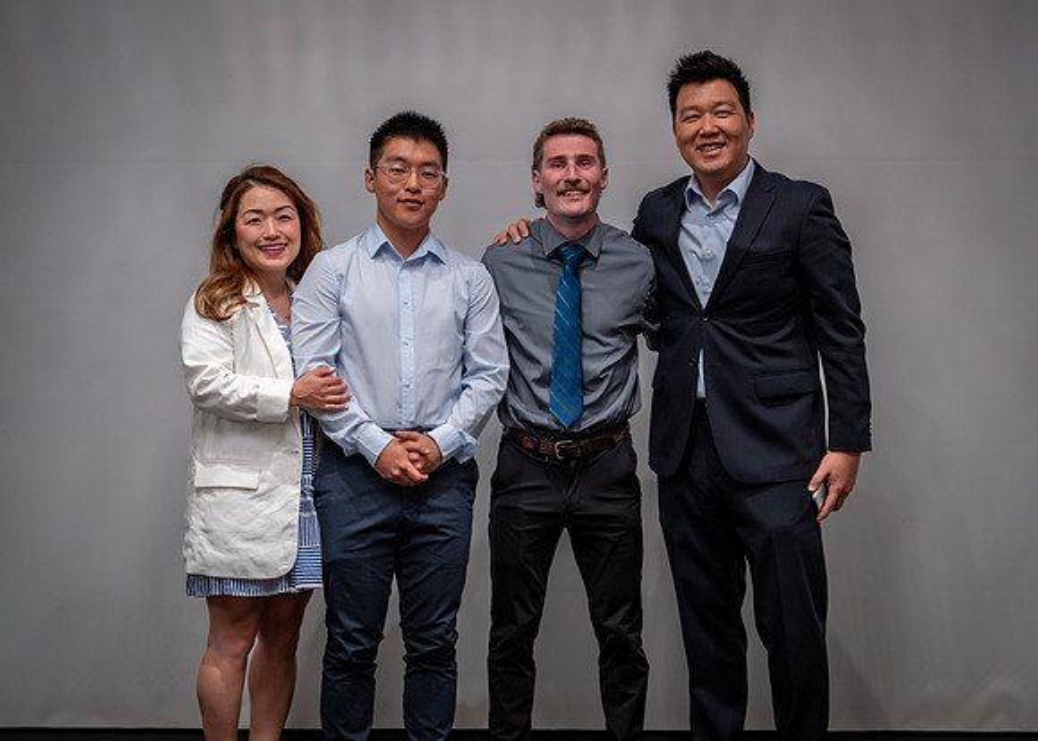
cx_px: 550
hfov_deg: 36.5
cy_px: 371
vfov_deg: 26.5
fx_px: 1574
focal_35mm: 53
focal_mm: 50
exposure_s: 1/400
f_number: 1.2
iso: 500
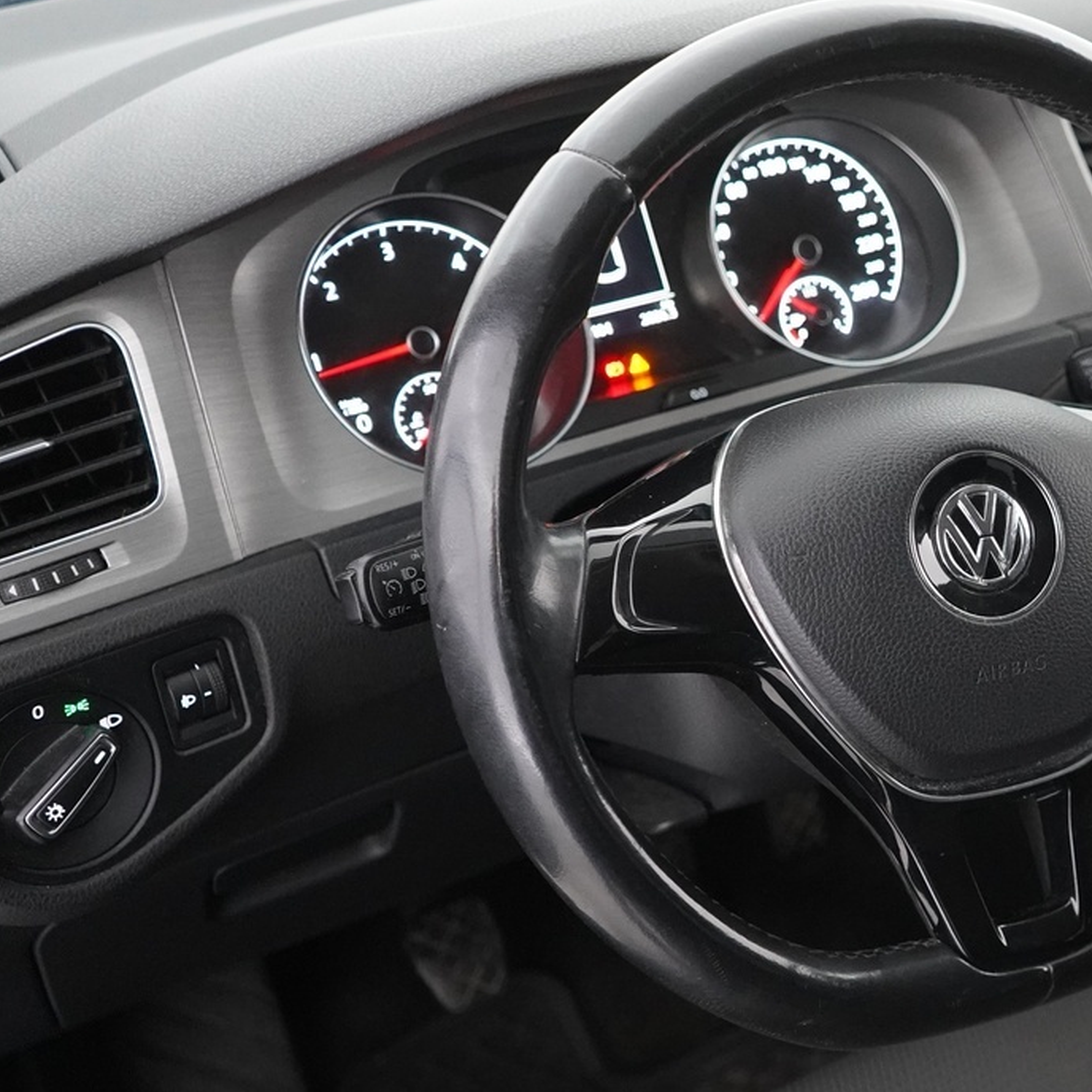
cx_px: 1094
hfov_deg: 28.6
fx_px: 1999
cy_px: 630
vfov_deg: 30.5
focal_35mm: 56
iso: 6400
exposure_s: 1/40
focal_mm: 28
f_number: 3.5
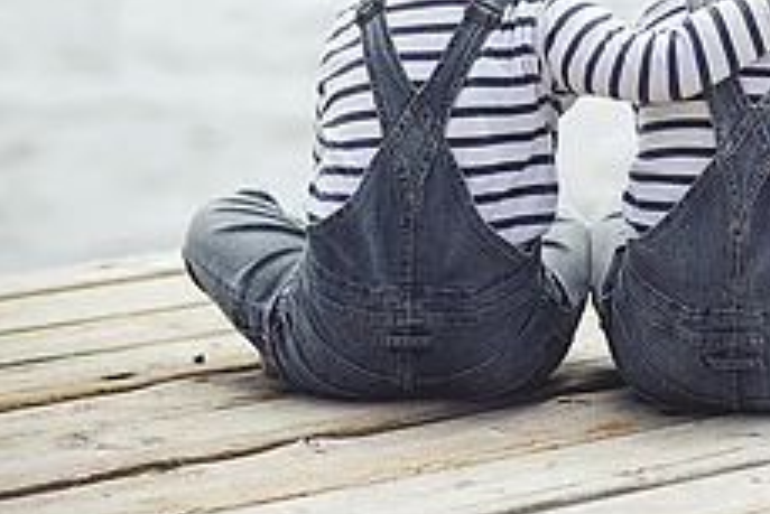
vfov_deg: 7.7
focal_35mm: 178
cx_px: 639
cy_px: 124
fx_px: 3809
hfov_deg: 11.5
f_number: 2.5
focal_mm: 85
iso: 100
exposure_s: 1/1600
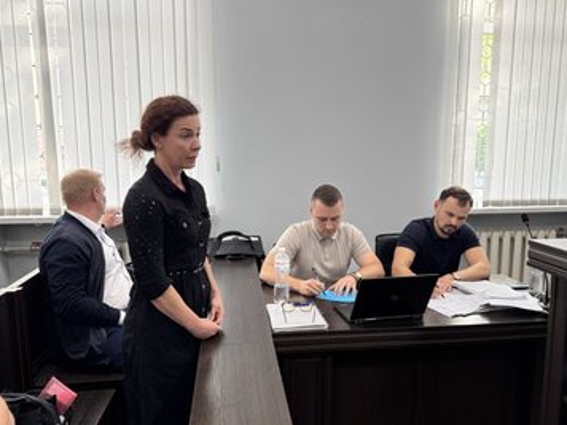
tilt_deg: -8.5
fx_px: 442
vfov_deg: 51.3
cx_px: 299
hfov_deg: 65.3
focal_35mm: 27
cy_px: 221
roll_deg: -0.7
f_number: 1.78
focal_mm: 6.76
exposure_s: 1/93
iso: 200
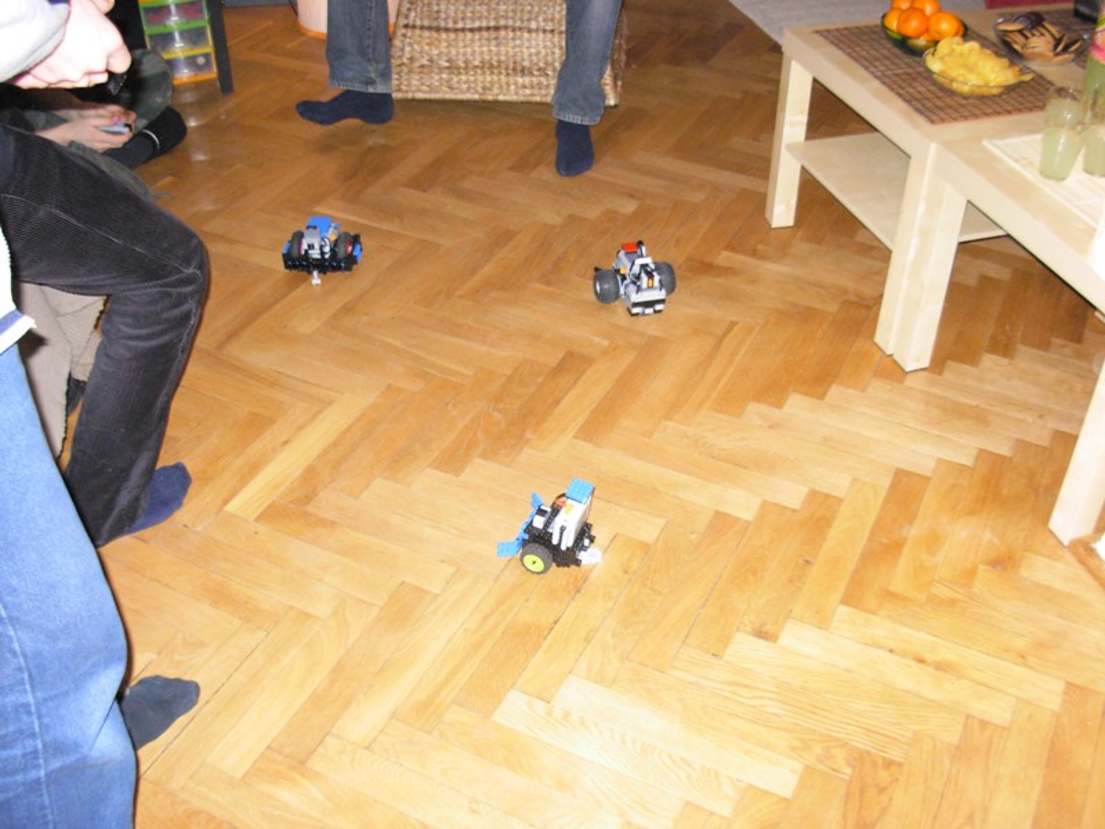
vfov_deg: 37.7
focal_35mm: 38
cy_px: 414
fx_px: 1213
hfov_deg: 49.0
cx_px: 552
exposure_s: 1/161
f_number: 2.9
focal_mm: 6.3
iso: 400
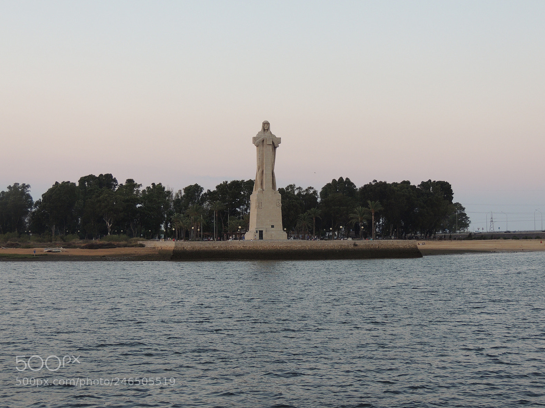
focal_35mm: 61
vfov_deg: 24.0
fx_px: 960
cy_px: 201
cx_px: 271
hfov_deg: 31.7
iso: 125
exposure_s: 1/60
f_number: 3.7
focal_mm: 10.7
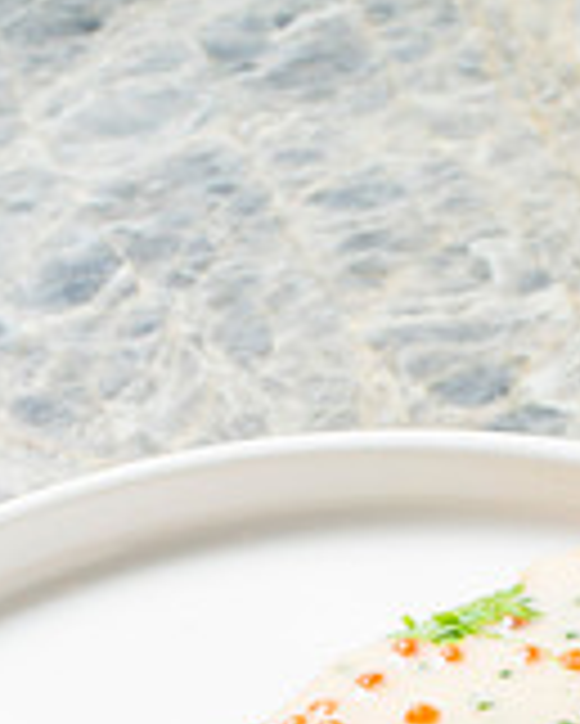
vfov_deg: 14.0
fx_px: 2808
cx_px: 342
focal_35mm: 131
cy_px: 1003
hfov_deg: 11.8
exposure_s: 1/200
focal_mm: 50
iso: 200
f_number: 13
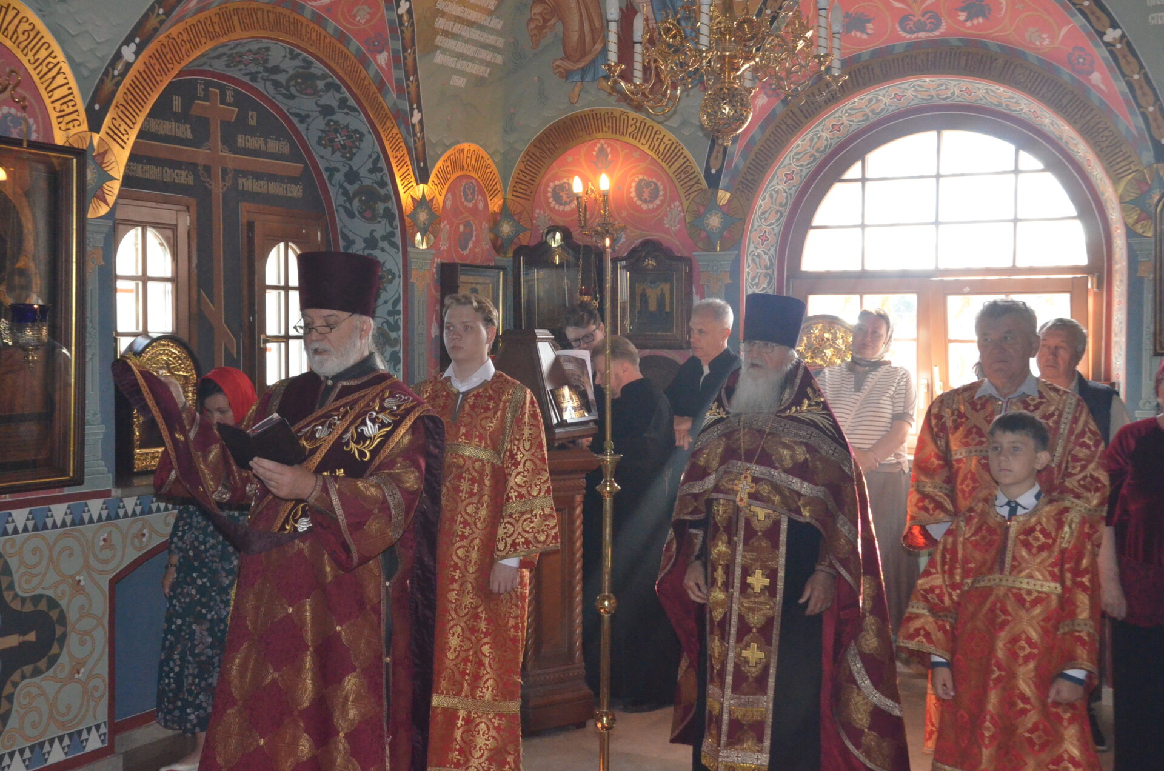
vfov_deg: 28.0
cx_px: 582
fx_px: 1549
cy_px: 386
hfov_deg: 41.2
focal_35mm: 48
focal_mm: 32
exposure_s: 1/160
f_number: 7.1
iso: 4500
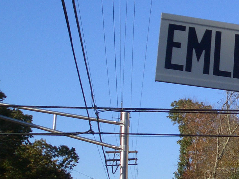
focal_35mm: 87
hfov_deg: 21.0
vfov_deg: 17.0
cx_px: 283
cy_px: 79
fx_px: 601
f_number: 4
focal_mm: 4.8
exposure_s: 1/500
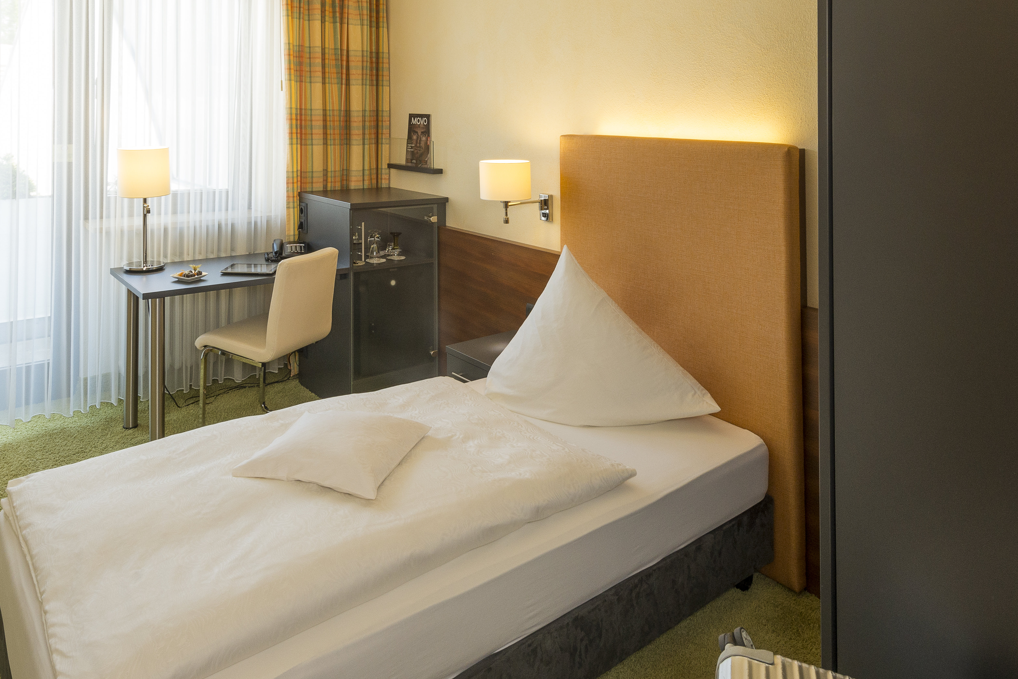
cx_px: 369
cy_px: 290
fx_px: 622
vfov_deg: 57.0
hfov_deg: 76.9
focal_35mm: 22
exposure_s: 1/10
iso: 500
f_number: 14
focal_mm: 15
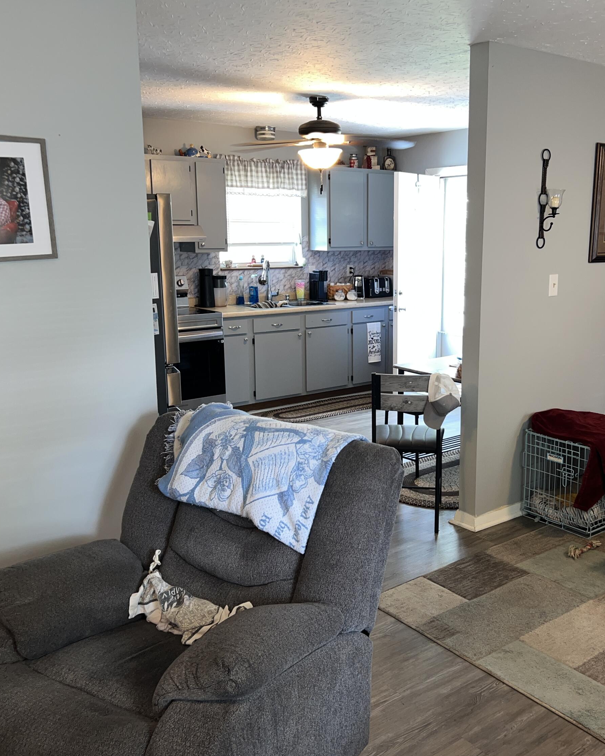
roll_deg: +0.0
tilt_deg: -10.3
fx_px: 761
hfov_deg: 43.1
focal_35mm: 34
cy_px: 378
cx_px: 372
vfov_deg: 52.8
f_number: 1.5
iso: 64
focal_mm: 5.7
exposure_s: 1/17
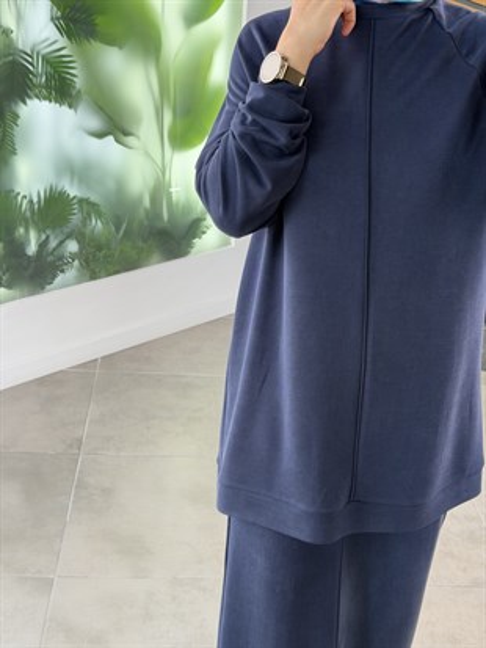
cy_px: 324
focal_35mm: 48
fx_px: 898
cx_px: 243
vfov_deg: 39.6
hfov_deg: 30.3
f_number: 1.78
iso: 64
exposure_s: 1/130
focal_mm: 6.76
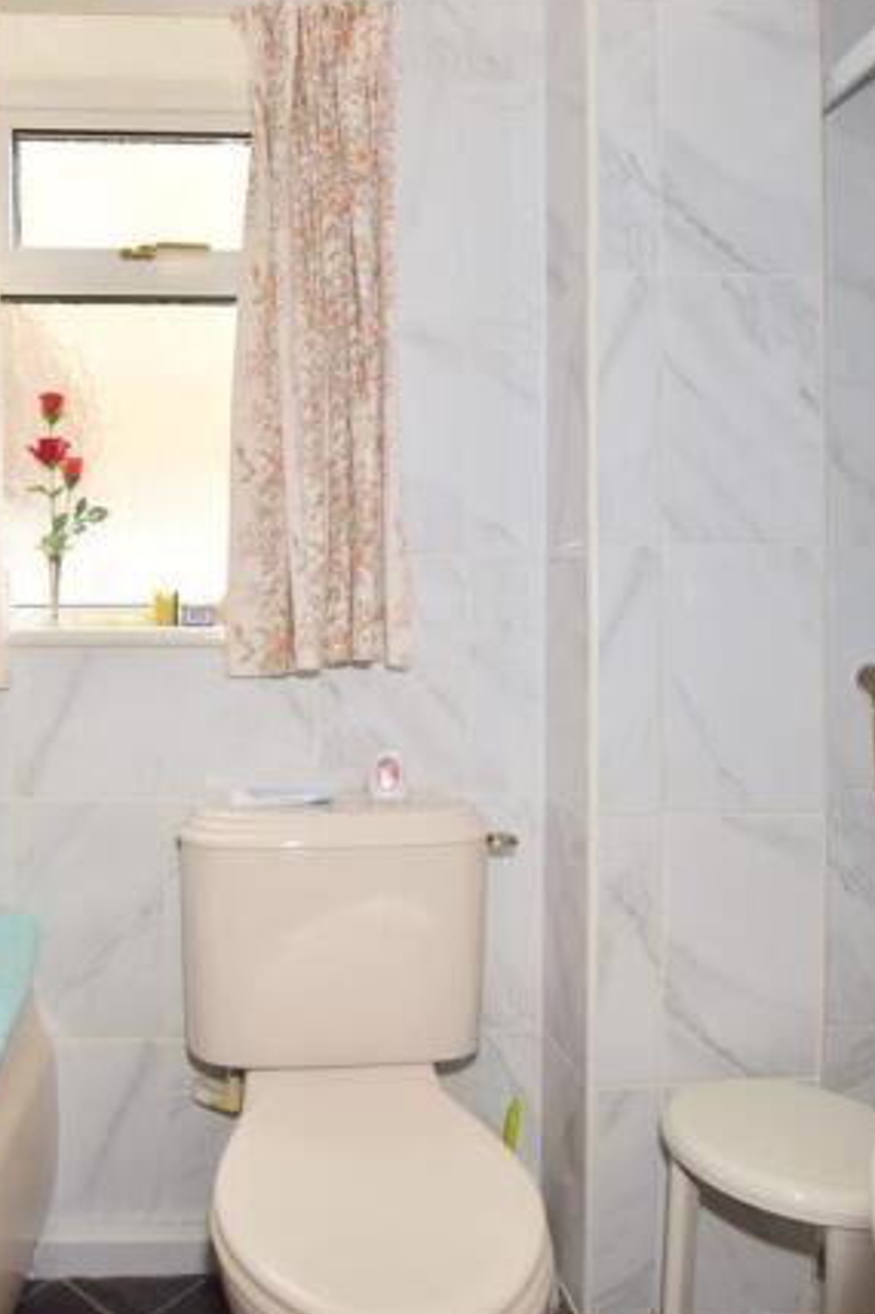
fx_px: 839
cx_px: 279
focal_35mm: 23
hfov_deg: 53.8
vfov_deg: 76.1
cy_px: 652
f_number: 5.6
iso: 320
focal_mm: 10
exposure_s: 1/60
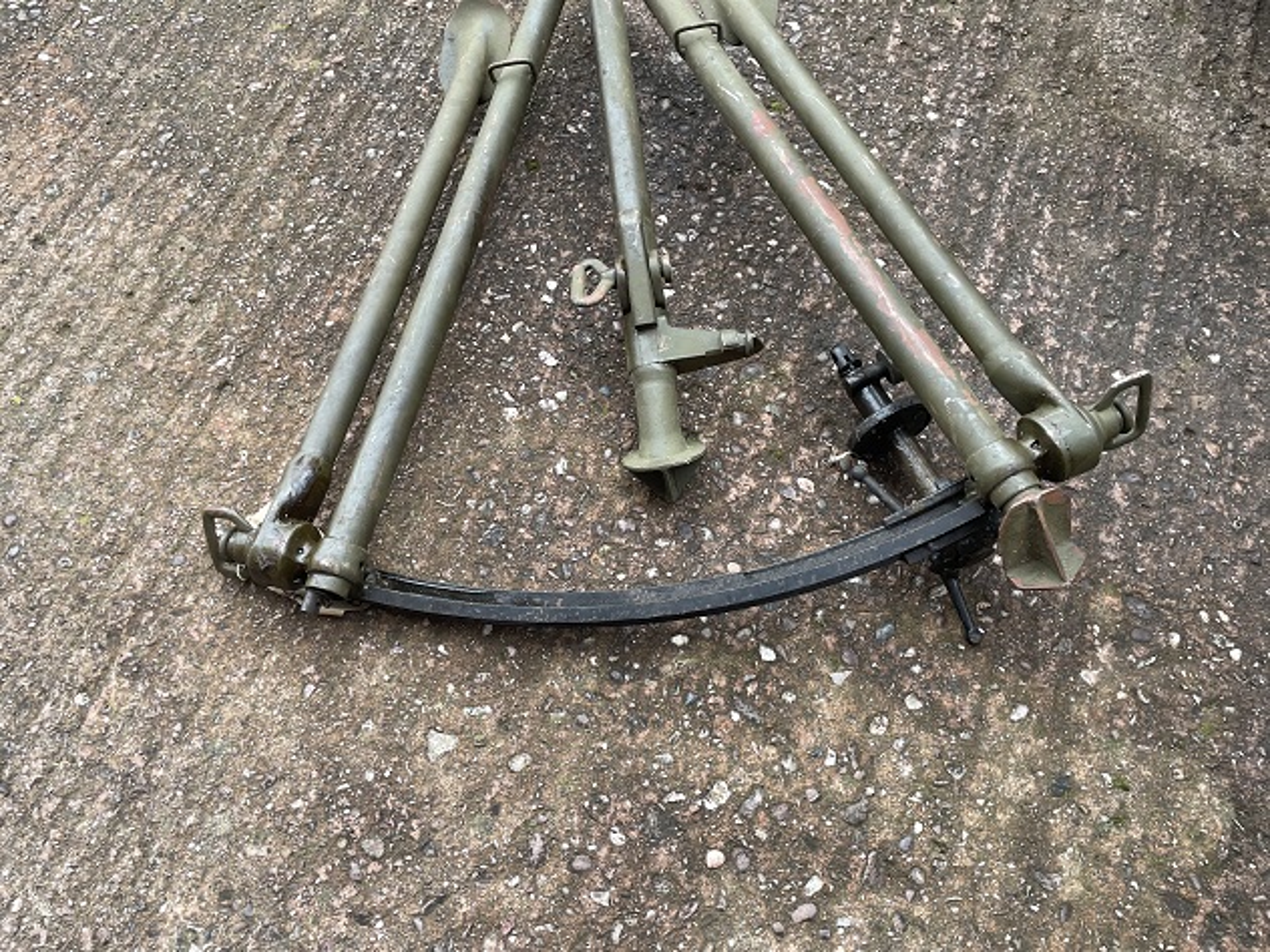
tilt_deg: -65.3
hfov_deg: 67.3
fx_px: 954
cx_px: 635
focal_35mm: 26
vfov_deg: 53.1
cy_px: 476
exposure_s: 1/121
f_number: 1.6
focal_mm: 4.2
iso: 80
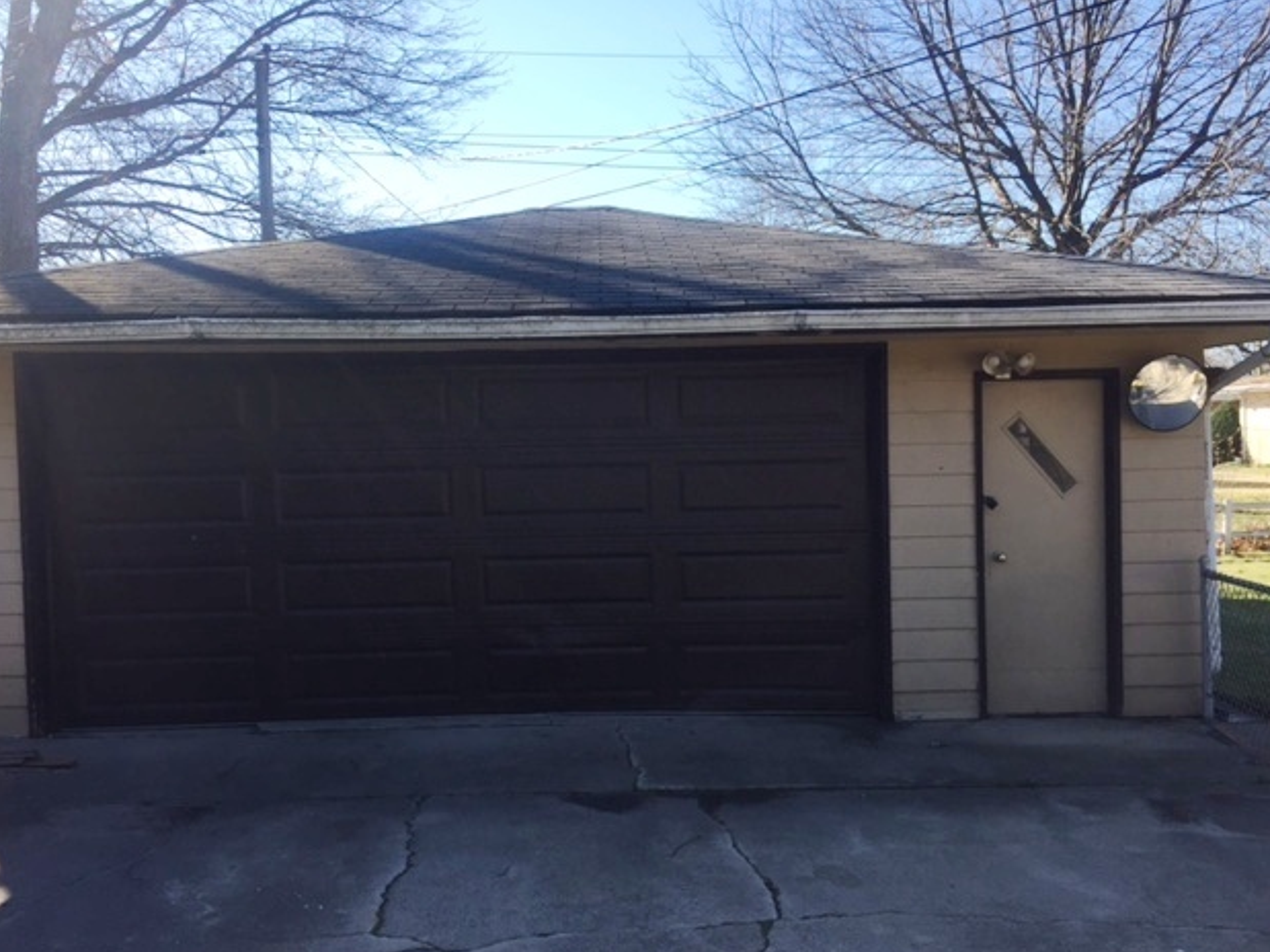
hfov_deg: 60.0
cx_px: 616
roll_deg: +0.0
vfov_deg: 46.8
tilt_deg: -2.0
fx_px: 1100
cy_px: 484
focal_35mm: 30
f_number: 2.2
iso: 32
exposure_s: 1/573
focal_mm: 4.15
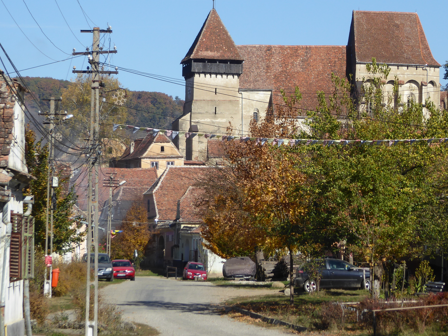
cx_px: 226
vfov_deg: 7.0
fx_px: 2757
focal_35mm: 213
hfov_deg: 9.3
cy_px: 131
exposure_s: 1/400
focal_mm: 27.1
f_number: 5.4
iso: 80
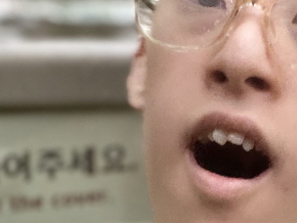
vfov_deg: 15.9
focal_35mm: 93
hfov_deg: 20.6
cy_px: 139
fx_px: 799
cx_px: 270
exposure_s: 1/17
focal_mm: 2.71
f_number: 1.9
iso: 640
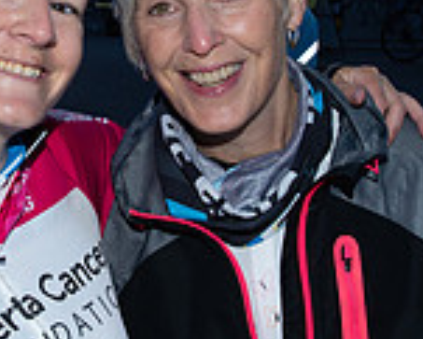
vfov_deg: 13.7
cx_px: 73
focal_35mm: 112
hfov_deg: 17.0
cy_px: 63
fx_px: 1403
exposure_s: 1/80
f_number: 8
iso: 640
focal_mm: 31
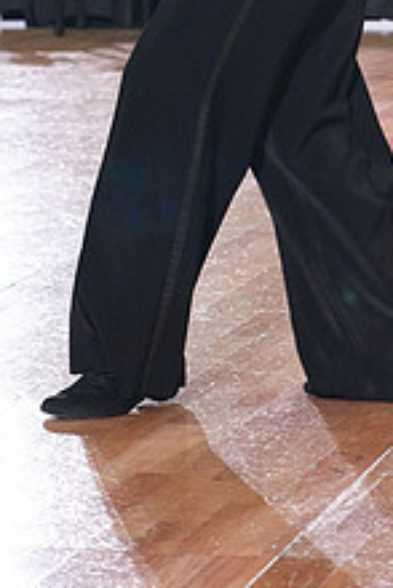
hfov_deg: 6.8
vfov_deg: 9.9
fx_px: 3319
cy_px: -163
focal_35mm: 203
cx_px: 33
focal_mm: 77
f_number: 5.6
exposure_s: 1/320
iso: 5000
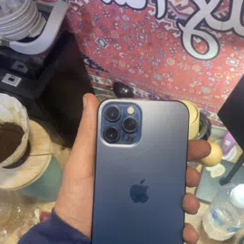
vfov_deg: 47.6
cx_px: 123
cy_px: 164
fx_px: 271
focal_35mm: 34
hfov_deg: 48.5
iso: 320
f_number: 1.8
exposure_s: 1/60
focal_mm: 4.25
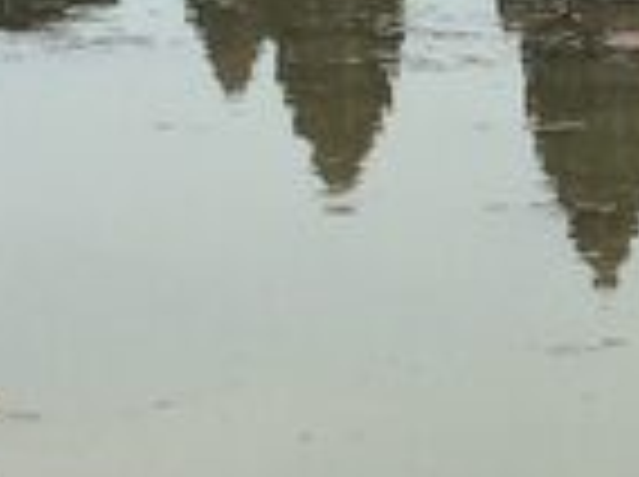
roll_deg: -1.1
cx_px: 860
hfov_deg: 8.7
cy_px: 299
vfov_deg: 6.6
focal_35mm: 225
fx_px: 4146
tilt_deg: -11.2
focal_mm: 4.15
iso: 32
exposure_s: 1/1953
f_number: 2.2
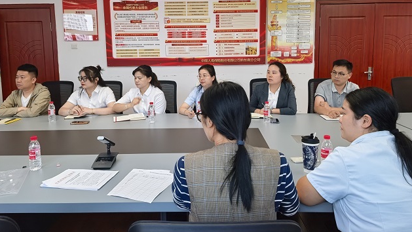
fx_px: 295
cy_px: 78
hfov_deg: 69.9
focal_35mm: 27
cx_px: 206
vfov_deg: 42.3
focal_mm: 8.5
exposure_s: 1/50
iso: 160
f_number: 4
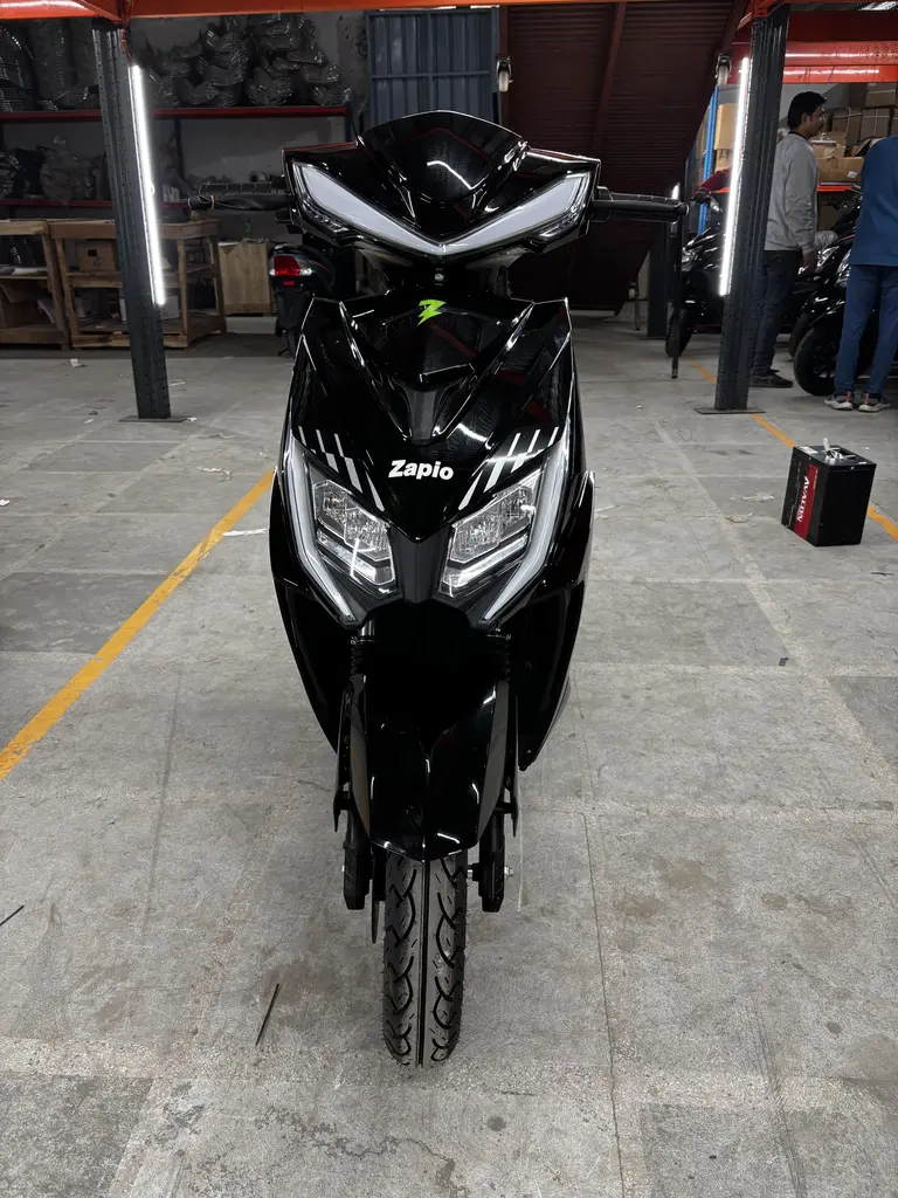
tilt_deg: -23.6
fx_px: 899
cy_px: 599
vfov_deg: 67.3
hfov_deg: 53.1
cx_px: 449
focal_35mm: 26
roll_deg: +1.2
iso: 100
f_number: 1.6
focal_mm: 5.96
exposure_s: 1/50
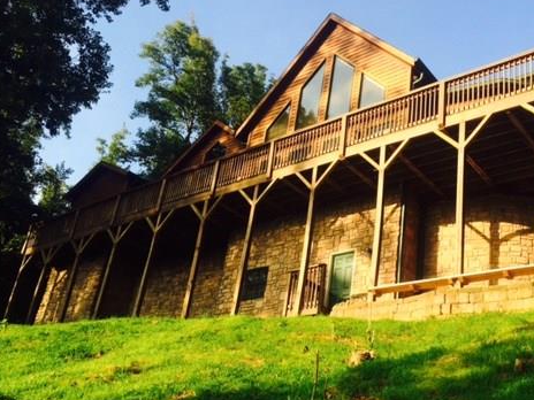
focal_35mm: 40
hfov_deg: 46.0
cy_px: 239
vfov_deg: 35.8
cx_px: 360
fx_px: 617
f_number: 2.2
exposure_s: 1/612
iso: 32
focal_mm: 4.15
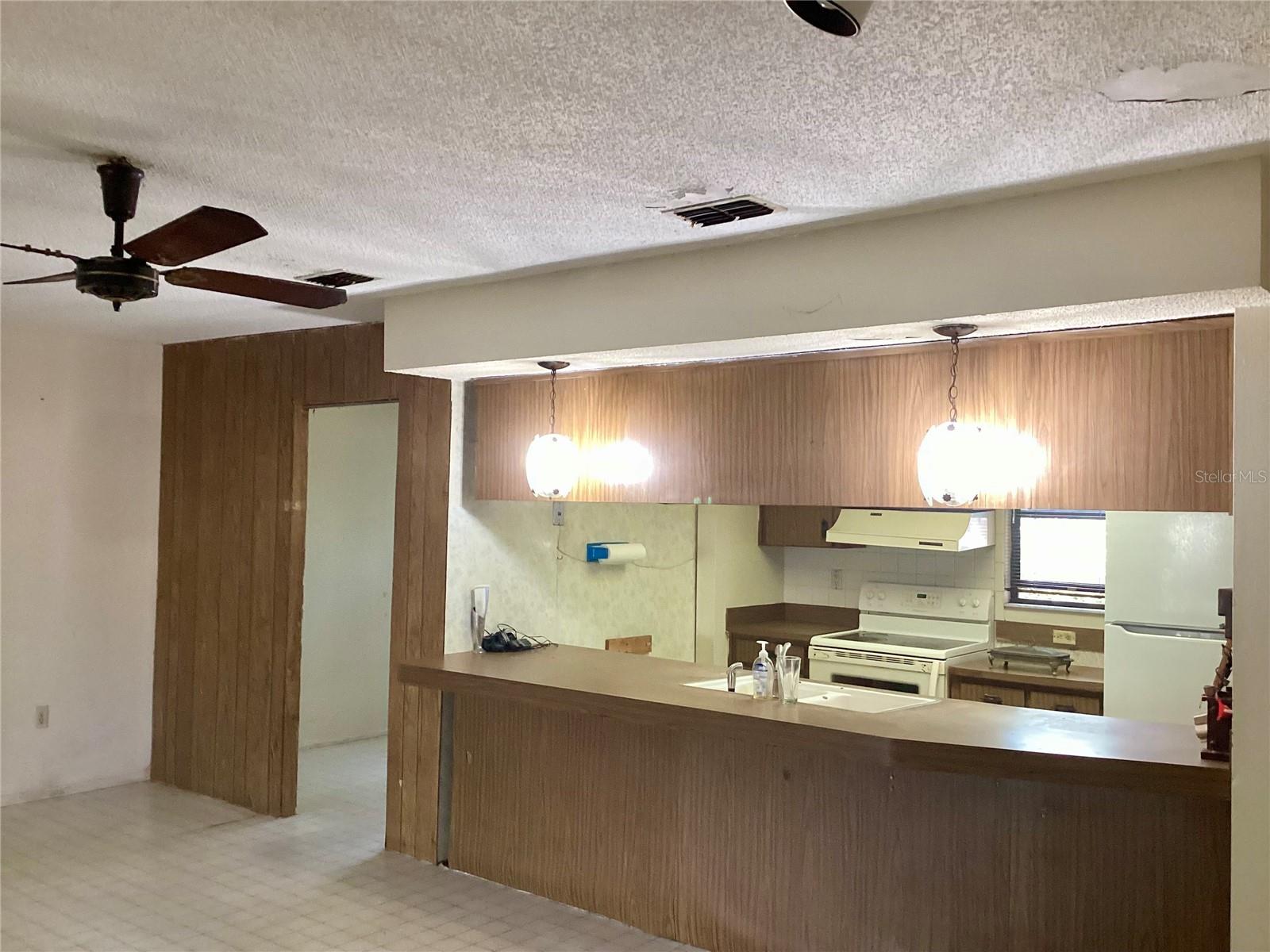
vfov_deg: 45.4
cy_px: 476
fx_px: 1137
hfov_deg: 58.4
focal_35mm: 31
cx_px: 635
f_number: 2.4
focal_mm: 3.3
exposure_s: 1/60
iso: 200
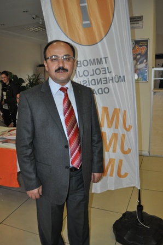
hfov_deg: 39.9
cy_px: 122
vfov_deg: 57.3
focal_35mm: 33
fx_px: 224
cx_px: 82
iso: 800
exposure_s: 1/60
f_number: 3.8
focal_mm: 22
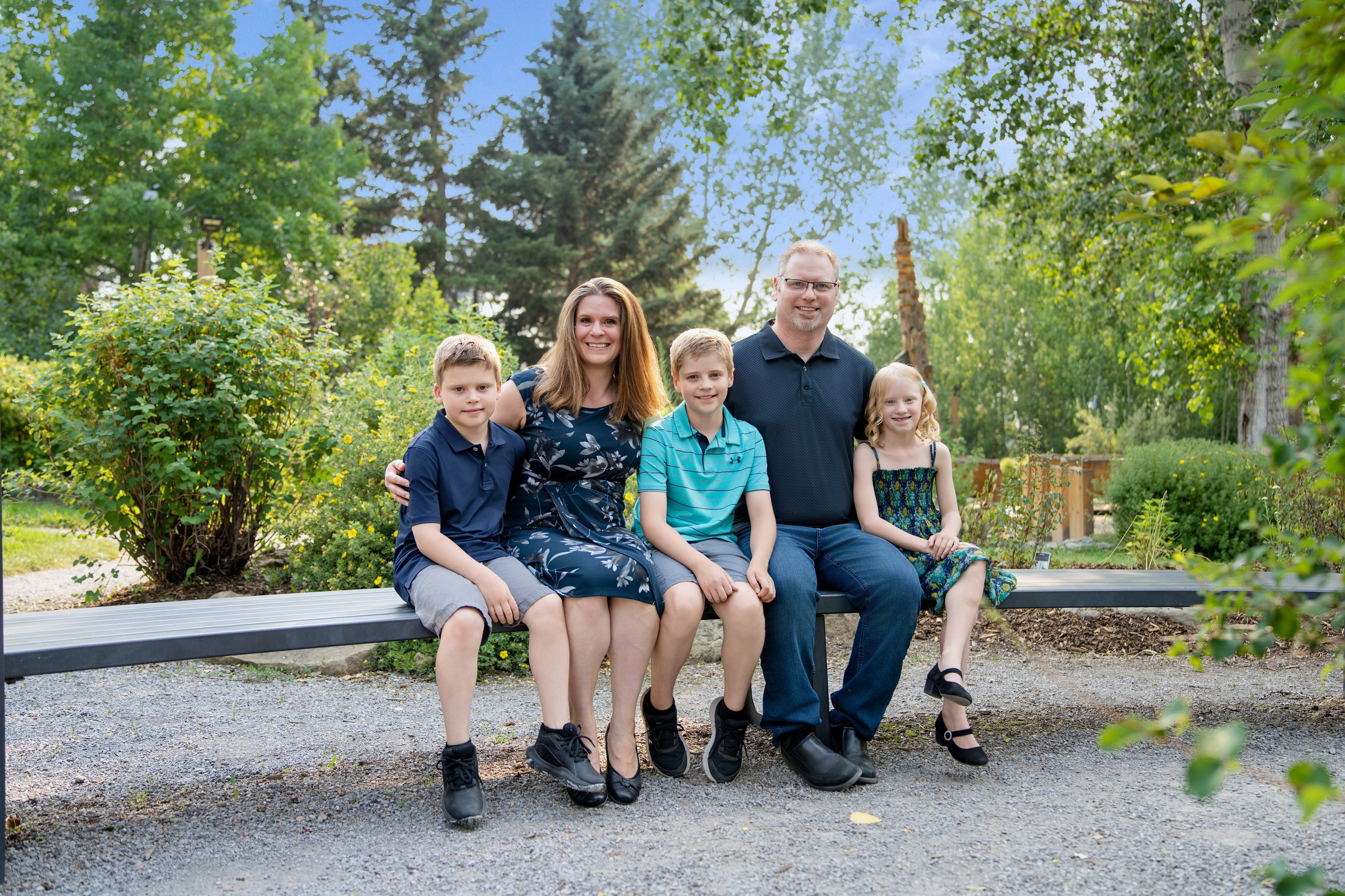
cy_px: 448
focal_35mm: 34
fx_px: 1270
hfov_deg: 55.8
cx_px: 672
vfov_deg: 38.9
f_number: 2.8
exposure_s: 1/250
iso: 100
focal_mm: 34
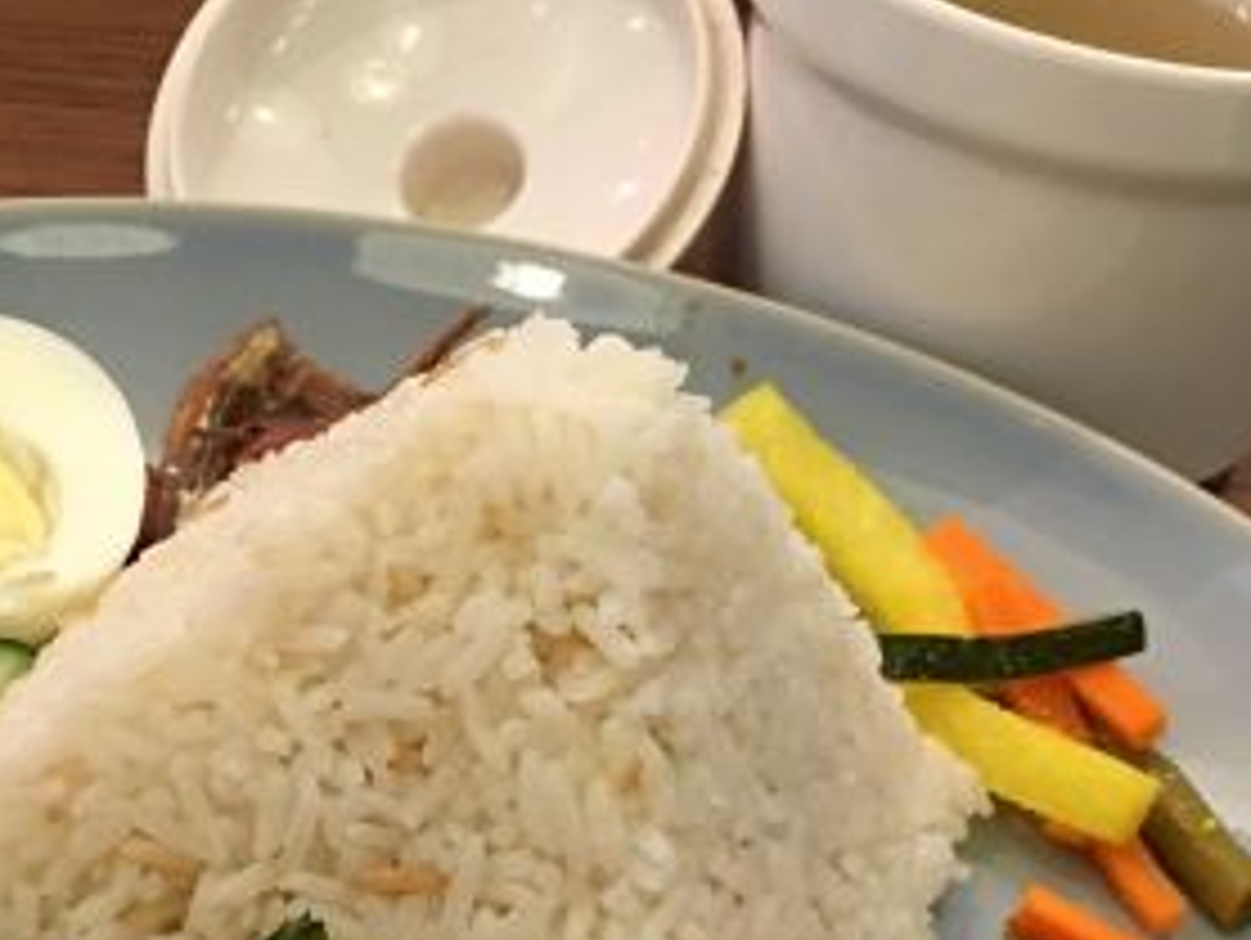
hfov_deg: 26.5
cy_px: 960
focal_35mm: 73
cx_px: 450
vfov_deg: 19.6
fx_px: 2640
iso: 125
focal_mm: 4.15
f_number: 2.2
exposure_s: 1/17
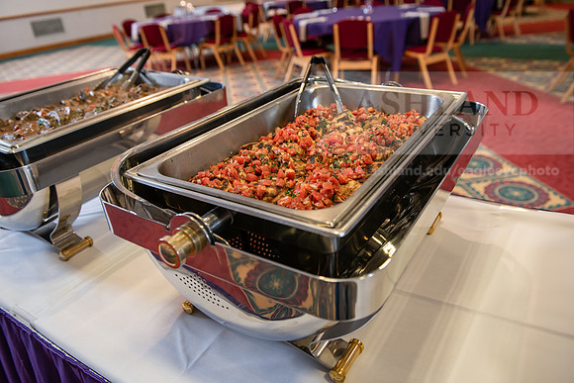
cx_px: 287
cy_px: 192
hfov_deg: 65.5
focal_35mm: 28
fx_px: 447
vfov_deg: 46.4
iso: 500
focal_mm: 28
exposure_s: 1/100
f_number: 3.5
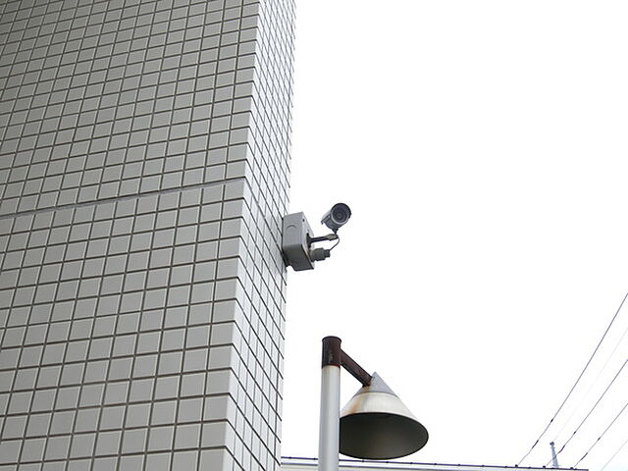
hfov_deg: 39.7
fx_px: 871
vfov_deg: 30.3
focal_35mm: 48
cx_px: 314
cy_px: 236
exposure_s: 1/160
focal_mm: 10.2
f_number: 4.2
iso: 80
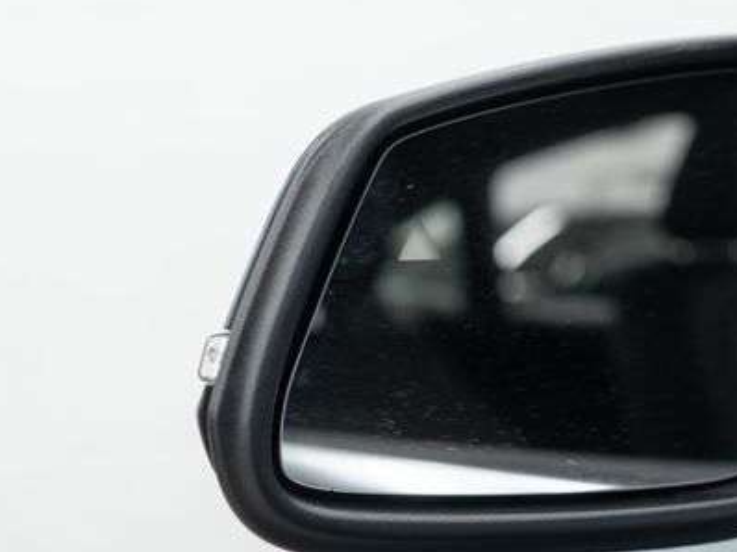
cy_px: 297
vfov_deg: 22.6
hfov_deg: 29.4
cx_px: 541
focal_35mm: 65
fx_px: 1383
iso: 400
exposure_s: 1/50
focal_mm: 28
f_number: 3.2
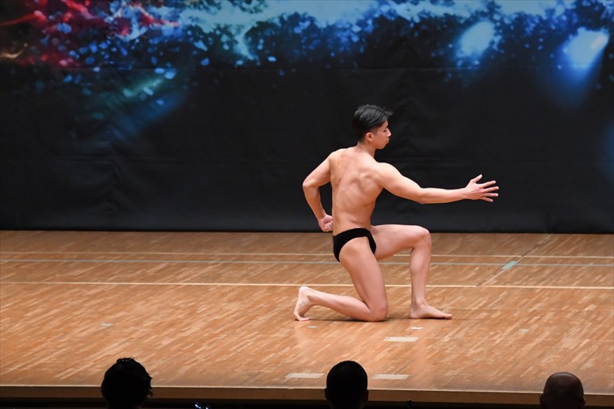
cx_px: 307
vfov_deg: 5.7
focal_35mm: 240
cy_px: 204
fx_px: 4091
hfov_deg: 8.6
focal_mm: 160
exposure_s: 1/400
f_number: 5.6
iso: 6400
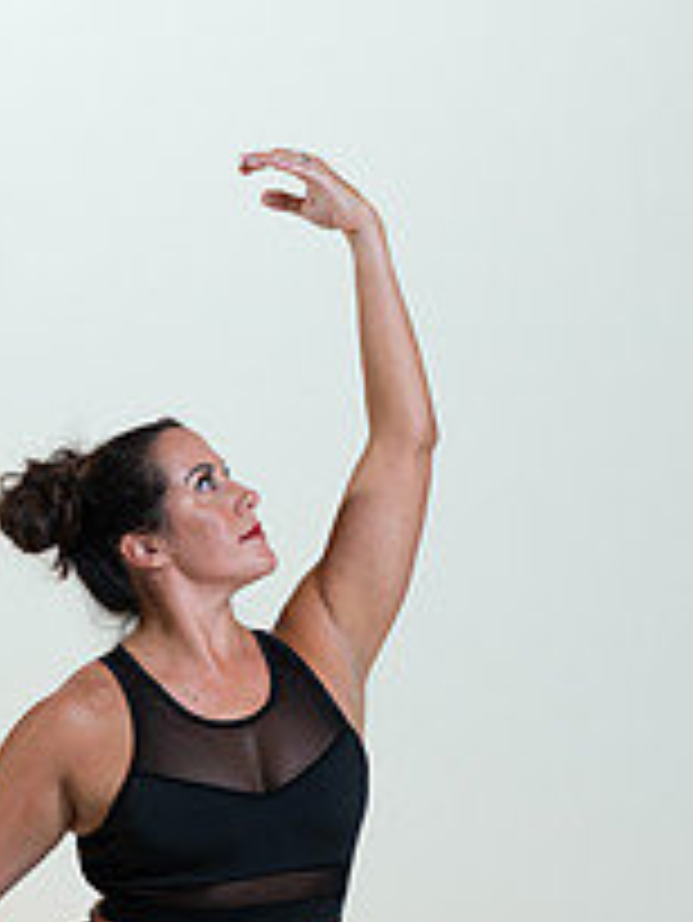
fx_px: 4773
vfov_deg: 11.0
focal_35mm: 179
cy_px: 544
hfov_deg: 8.3
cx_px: 112
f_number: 4
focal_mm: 85
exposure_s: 1/125
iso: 320
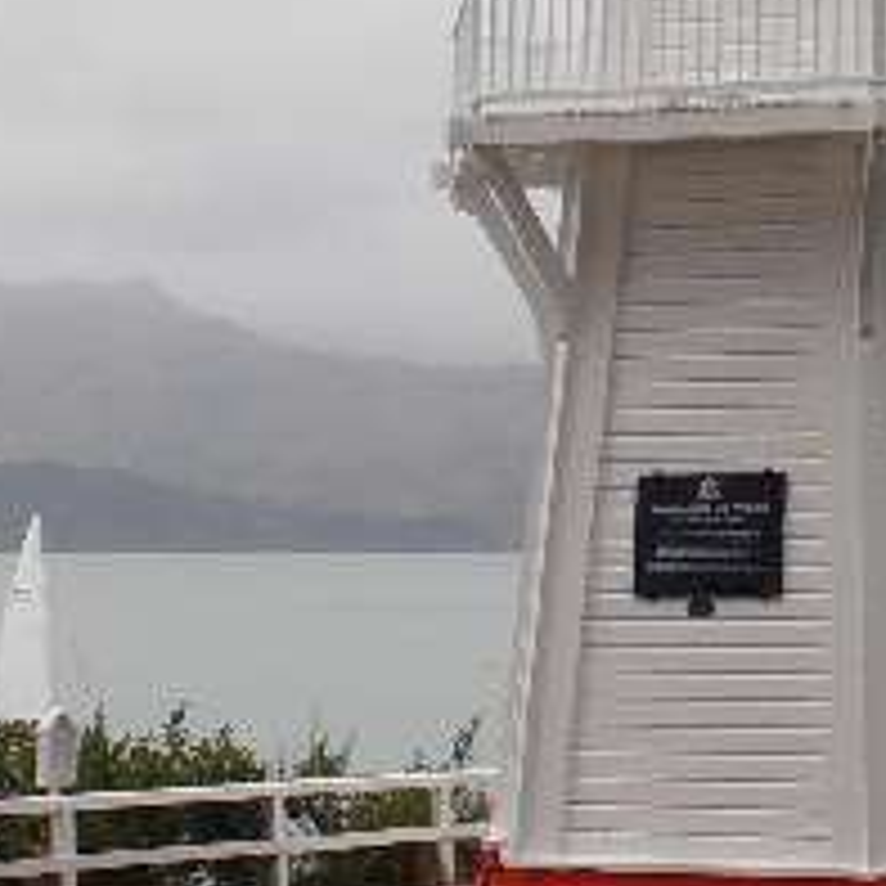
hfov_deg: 10.9
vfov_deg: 11.1
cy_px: 342
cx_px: 976
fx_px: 4575
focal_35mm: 158
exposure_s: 1/100
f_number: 11
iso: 80
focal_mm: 7.87
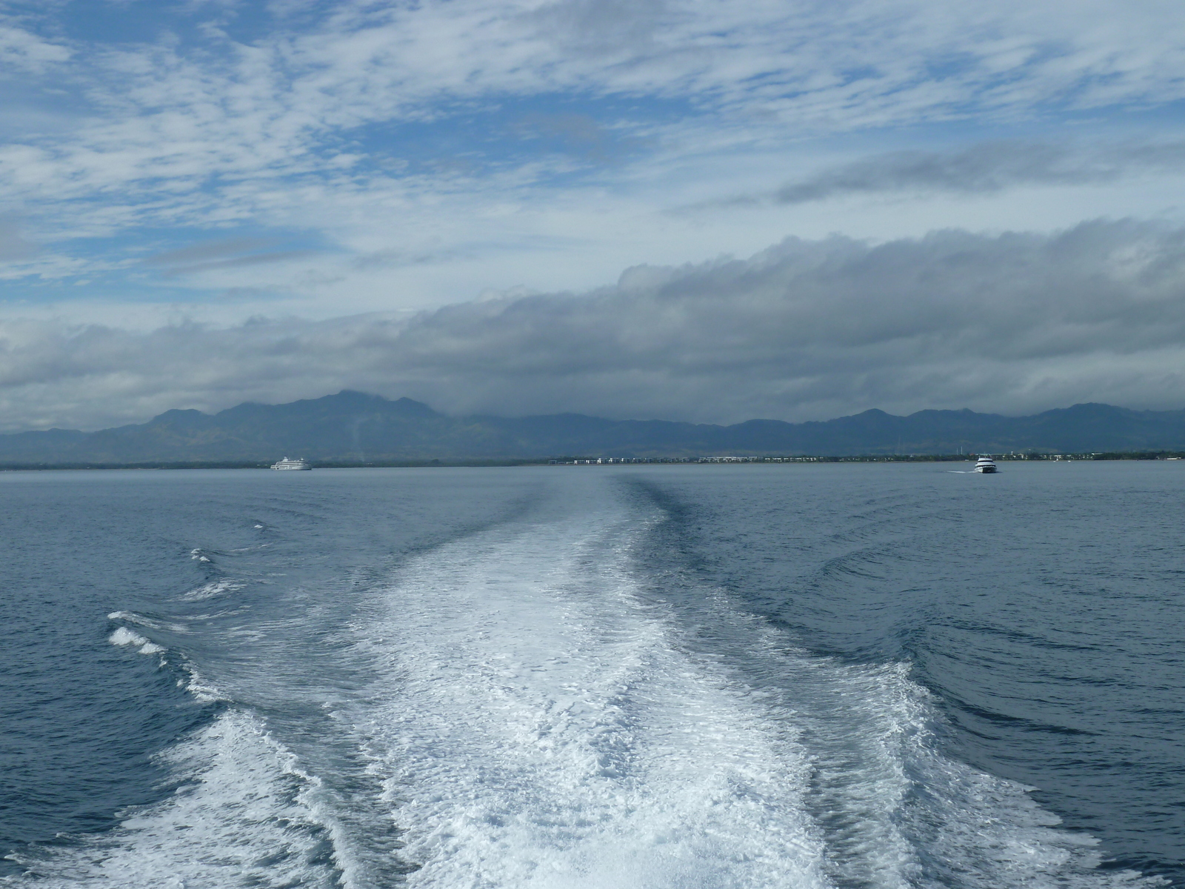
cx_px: 592
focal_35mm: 59
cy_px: 444
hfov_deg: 32.7
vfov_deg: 24.8
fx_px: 2020
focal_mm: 9.7
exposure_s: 1/800
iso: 80
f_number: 5.6
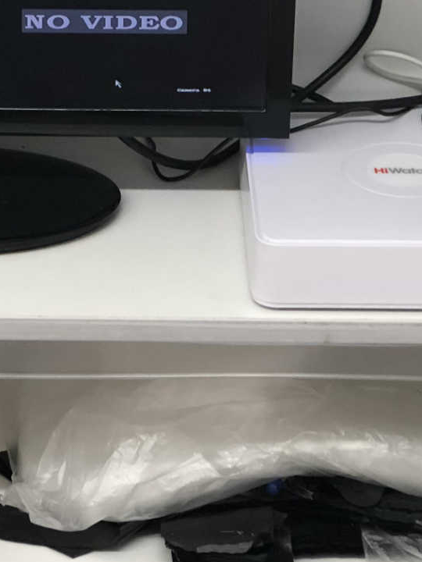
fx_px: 2471
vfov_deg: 12.7
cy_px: -107
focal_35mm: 152
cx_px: 123
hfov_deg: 9.8
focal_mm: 6.6
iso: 160
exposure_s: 1/33
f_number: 2.8
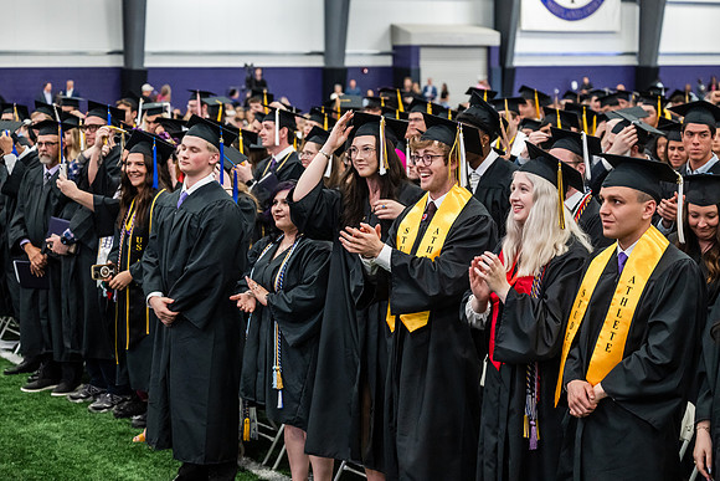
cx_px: 360
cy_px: 240
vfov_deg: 19.5
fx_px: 1400
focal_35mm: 70
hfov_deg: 28.8
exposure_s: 1/200
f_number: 3.5
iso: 4000
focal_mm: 70
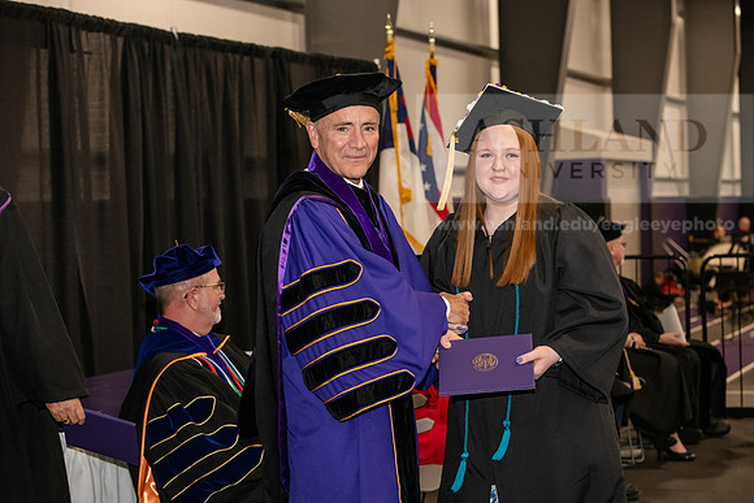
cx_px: 377
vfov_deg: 19.5
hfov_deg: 28.8
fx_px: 1466
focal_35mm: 70
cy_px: 252
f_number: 5
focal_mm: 70
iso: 2500
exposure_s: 1/200
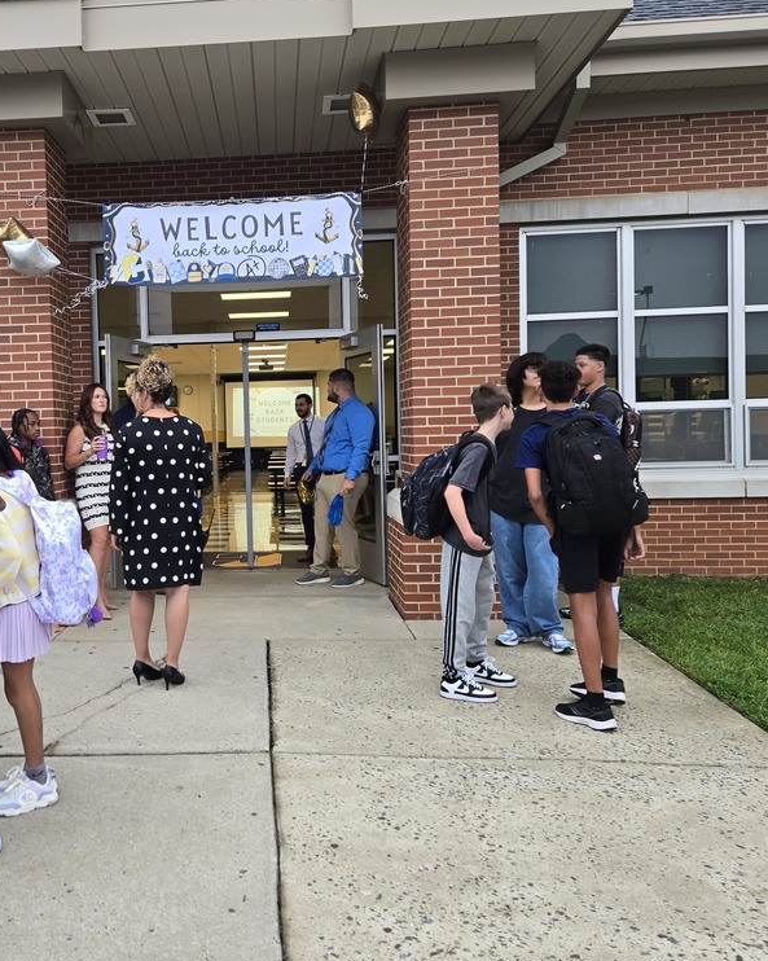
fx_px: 881
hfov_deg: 46.0
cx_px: 231
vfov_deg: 57.2
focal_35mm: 31
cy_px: 469
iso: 64
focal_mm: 5.4
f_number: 1.8
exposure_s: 1/120
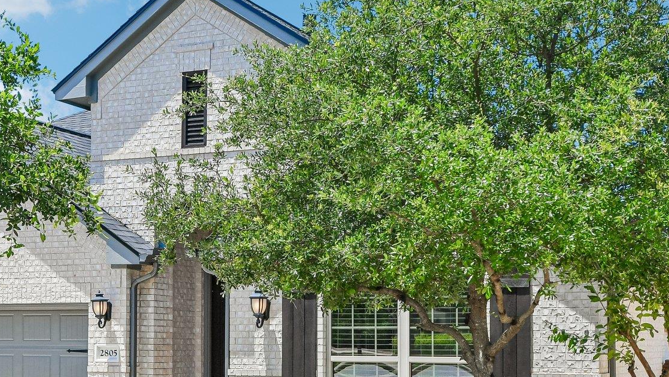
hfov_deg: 30.2
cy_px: 249
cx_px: 192
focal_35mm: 69
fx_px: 1224
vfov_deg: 17.4
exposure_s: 1/1250
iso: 400
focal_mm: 24
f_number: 8
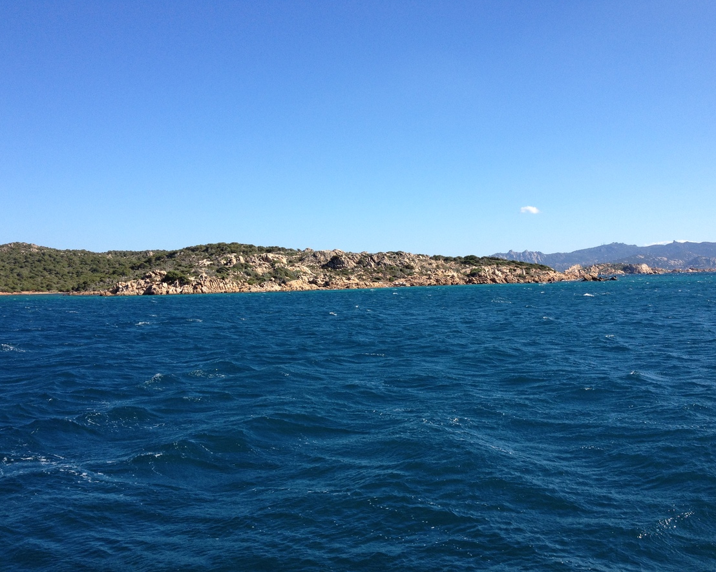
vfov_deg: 40.1
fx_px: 784
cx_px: 372
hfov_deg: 49.1
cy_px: 282
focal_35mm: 37
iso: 64
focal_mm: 4.28
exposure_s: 1/1227
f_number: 2.4
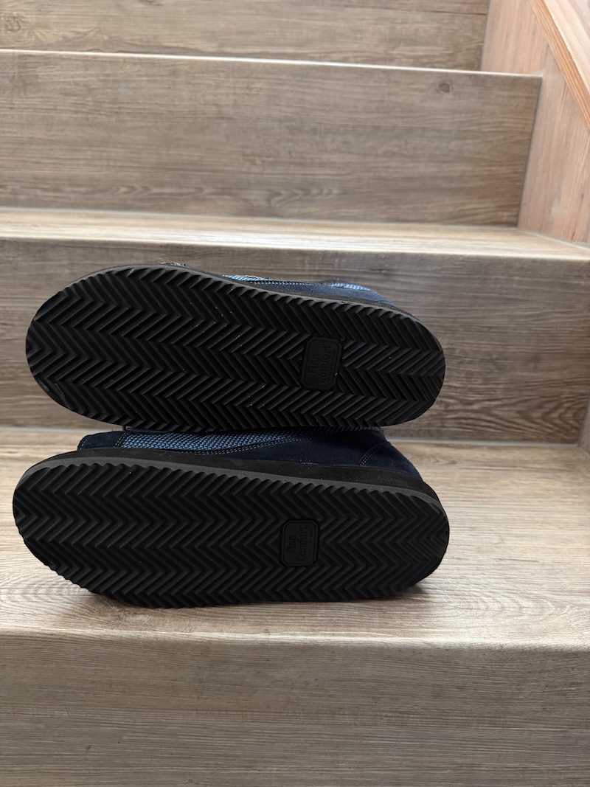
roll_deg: -2.9
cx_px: 295
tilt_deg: -21.1
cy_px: 394
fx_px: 546
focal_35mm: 24
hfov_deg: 56.8
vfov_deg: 71.6
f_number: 1.78
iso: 320
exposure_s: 1/60
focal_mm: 6.76
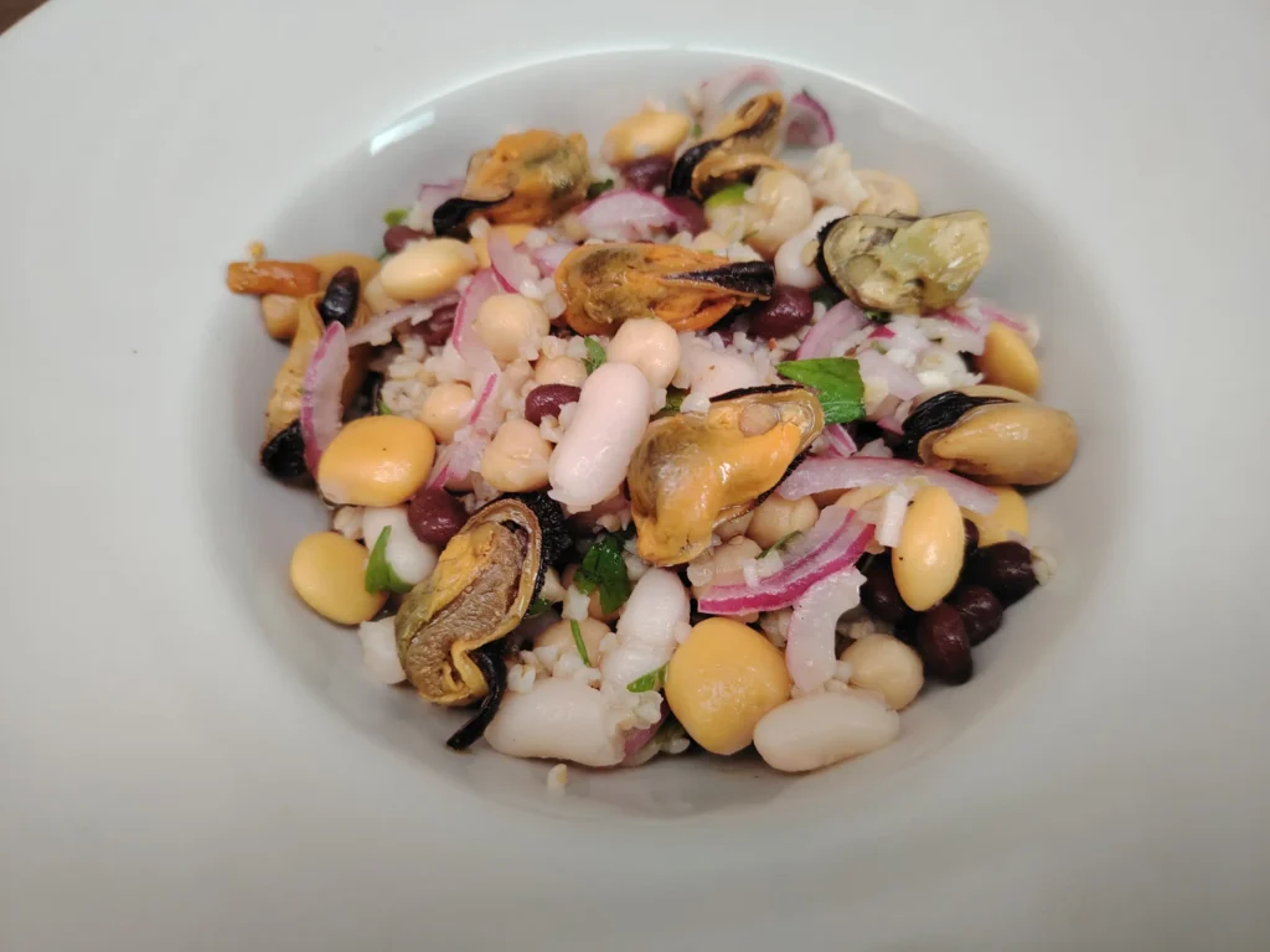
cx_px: 635
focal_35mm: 24
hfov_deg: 71.6
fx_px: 881
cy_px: 476
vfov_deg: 56.8
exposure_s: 1/33.3
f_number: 1.75
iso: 703
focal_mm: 5.25
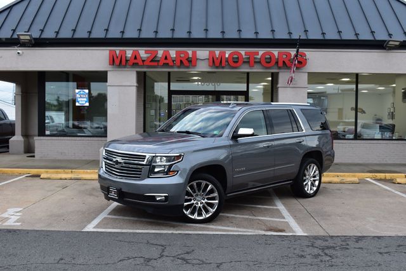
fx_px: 440
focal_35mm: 39
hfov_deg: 49.6
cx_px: 203
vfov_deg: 34.2
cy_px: 136
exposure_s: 1/80
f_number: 8
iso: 400
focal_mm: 26
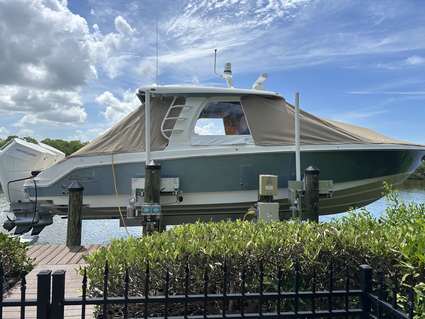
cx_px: 212
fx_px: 295
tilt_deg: +1.9
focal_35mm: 24
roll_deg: -1.6
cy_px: 160
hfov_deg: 71.6
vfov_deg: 56.8
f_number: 1.78
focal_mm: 6.86
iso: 80
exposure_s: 1/5000
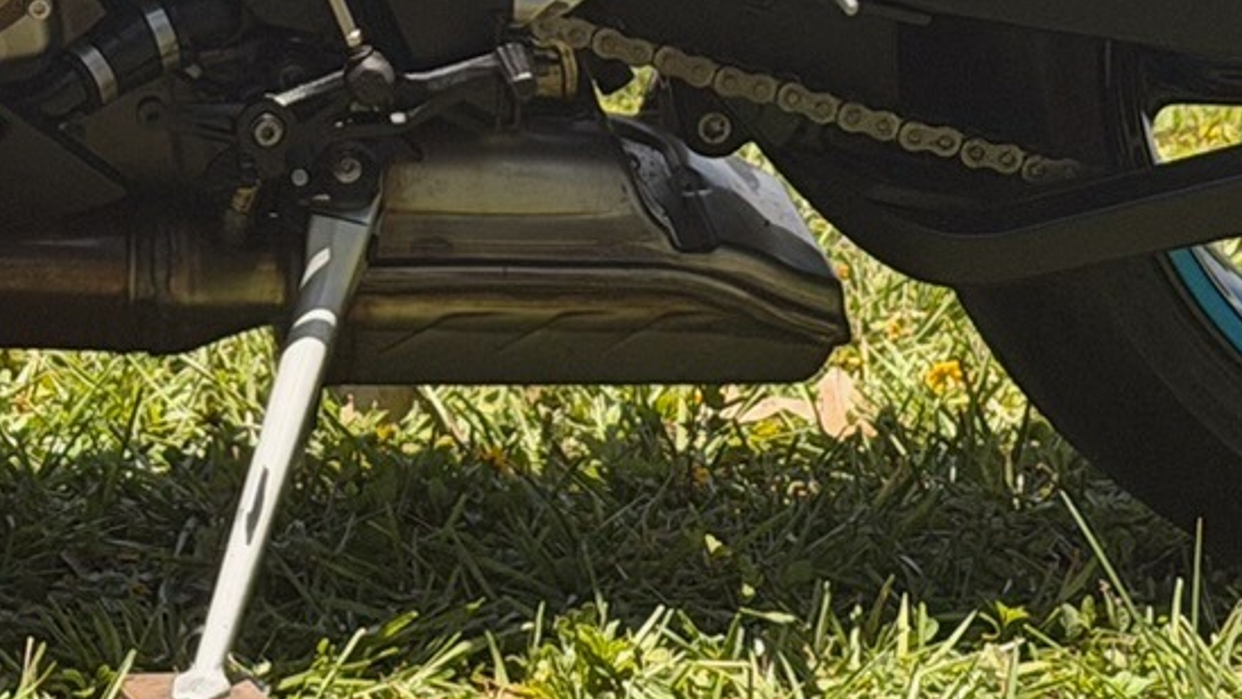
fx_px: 6423
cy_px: -654
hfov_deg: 11.0
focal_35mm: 195
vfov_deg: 6.1
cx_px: 86
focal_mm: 6.76
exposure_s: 1/3704
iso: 80
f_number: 1.78
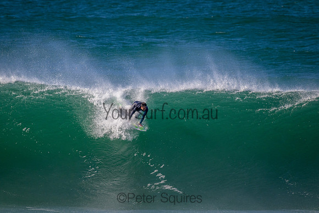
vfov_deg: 1.7
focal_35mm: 800
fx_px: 7090
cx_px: 160
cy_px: 106
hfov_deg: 2.6
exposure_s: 1/2000
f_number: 11
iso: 1800
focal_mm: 800
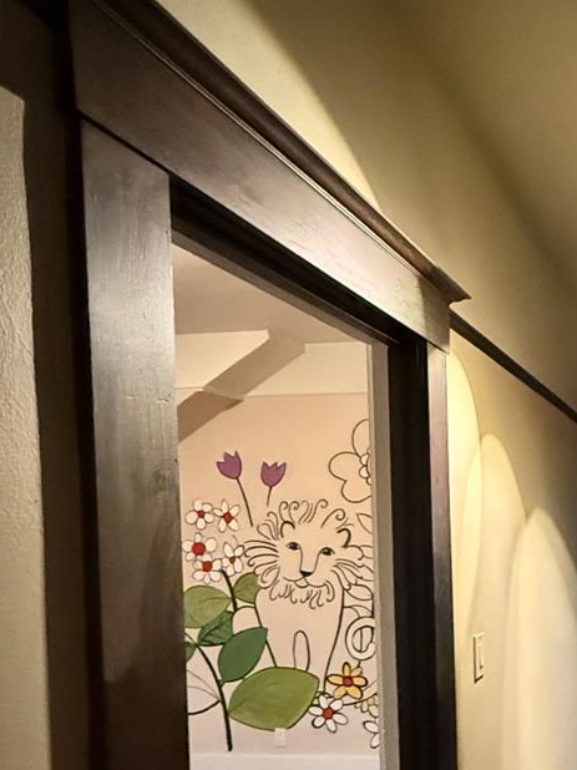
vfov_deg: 52.2
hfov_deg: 35.3
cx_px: 646
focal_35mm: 34
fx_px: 756
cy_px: 554
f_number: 2.2
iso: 1250
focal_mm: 2.22
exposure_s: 1/60
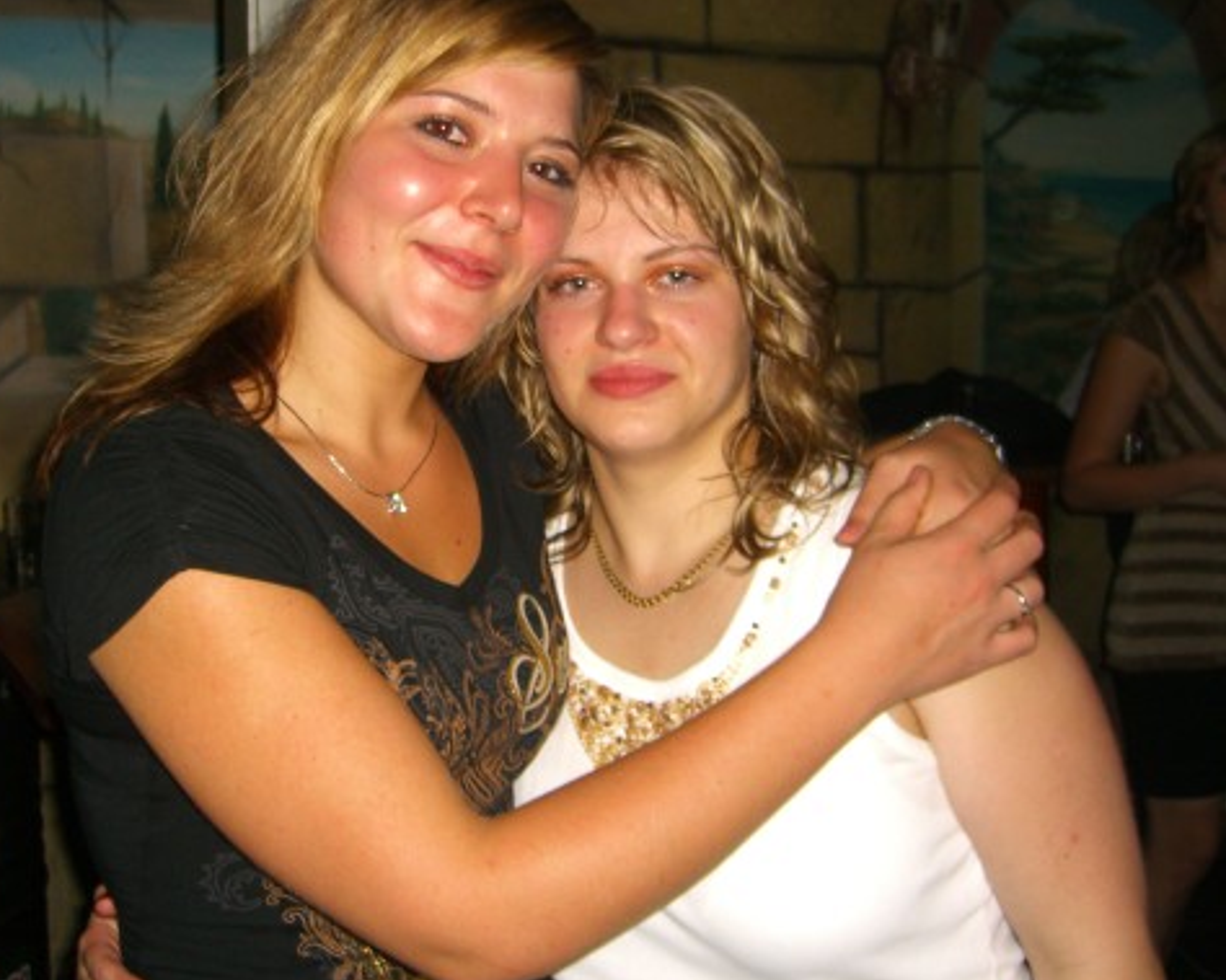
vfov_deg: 32.0
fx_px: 1705
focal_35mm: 47
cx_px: 533
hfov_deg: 39.5
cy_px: 411
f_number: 2.8
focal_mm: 7.9
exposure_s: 1/60
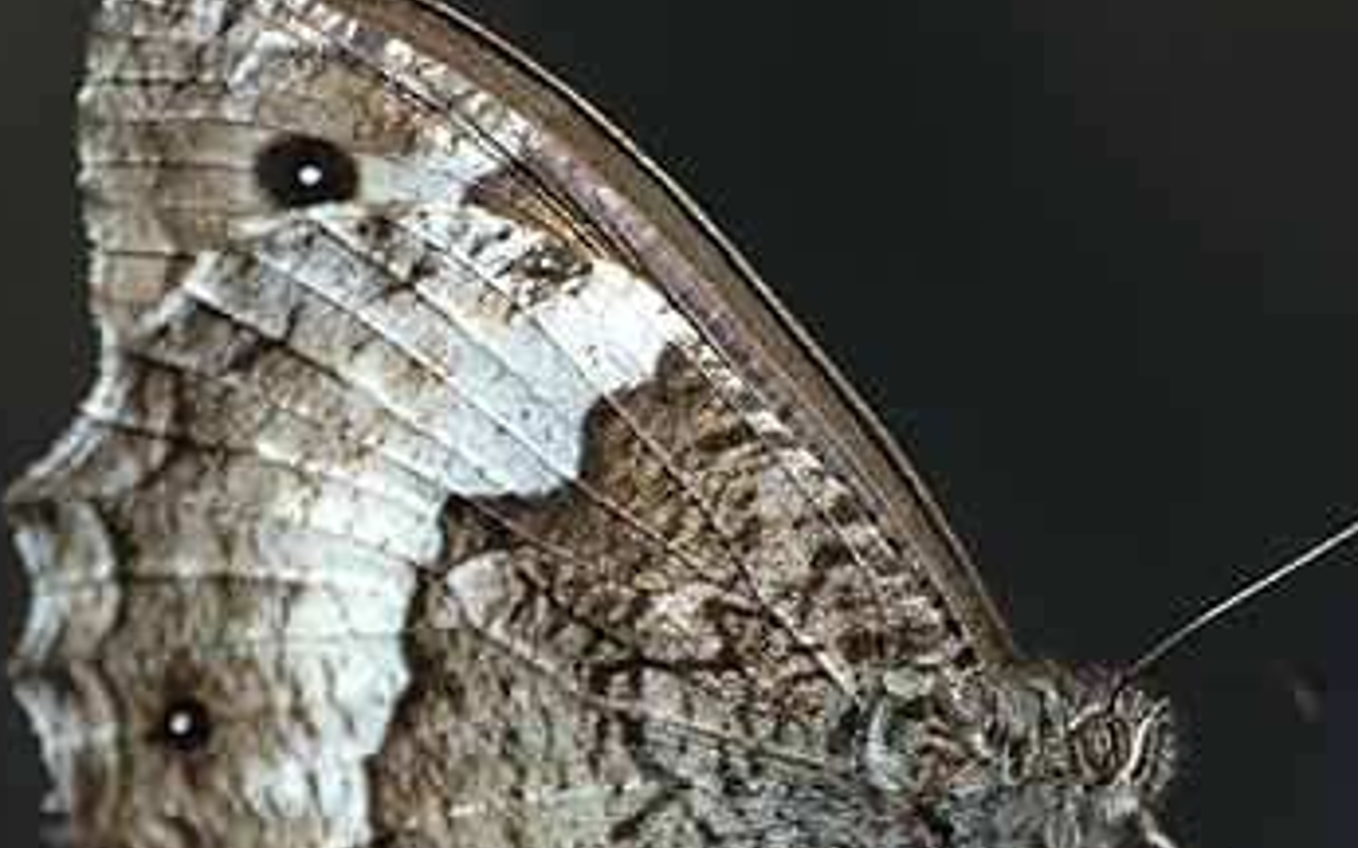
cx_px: 648
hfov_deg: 2.7
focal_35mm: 778
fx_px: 28784
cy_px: 681
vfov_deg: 1.7
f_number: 5.6
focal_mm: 300
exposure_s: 1/400
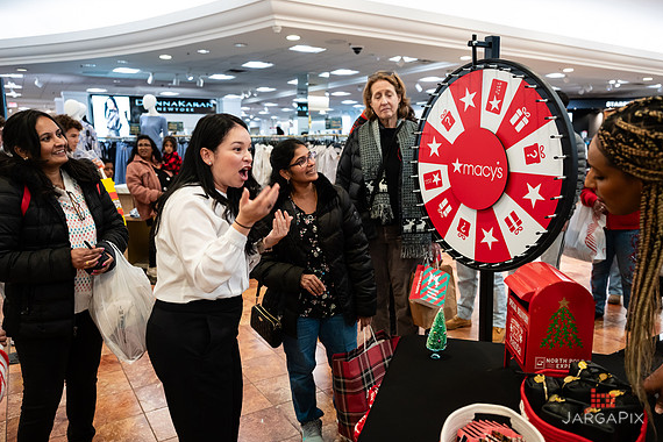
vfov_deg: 47.9
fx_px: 497
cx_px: 336
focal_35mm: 27
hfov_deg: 67.4
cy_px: 224
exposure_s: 1/160
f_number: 3.2
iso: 1000
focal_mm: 26.5
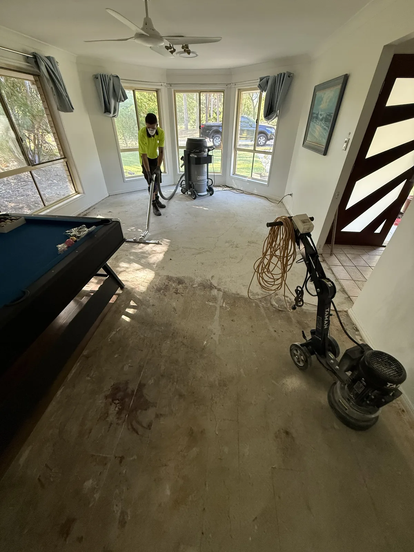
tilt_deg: -35.5
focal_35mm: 14
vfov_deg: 102.1
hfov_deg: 85.7
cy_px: 276
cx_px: 207
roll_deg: -1.1
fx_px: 223
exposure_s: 1/73
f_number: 2.2
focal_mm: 2.22
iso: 400
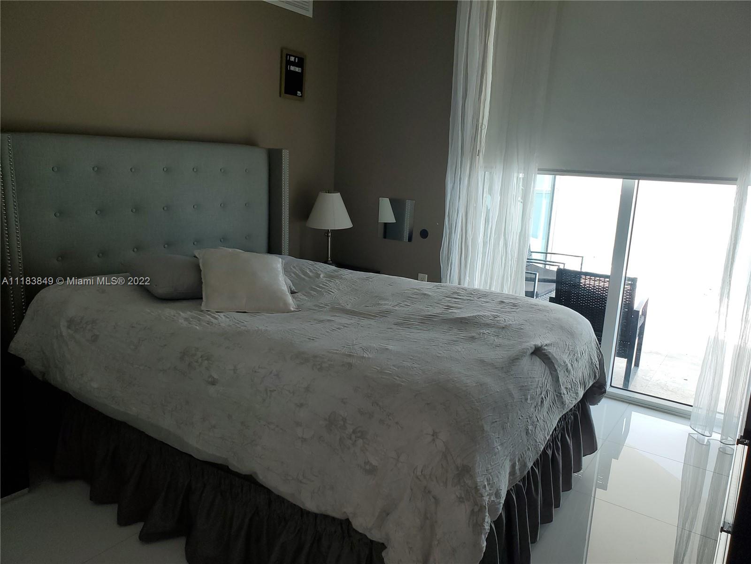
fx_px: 564
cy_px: 282
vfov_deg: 53.1
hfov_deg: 67.3
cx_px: 376
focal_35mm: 26
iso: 64
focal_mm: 4.3
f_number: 2.4
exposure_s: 1/120
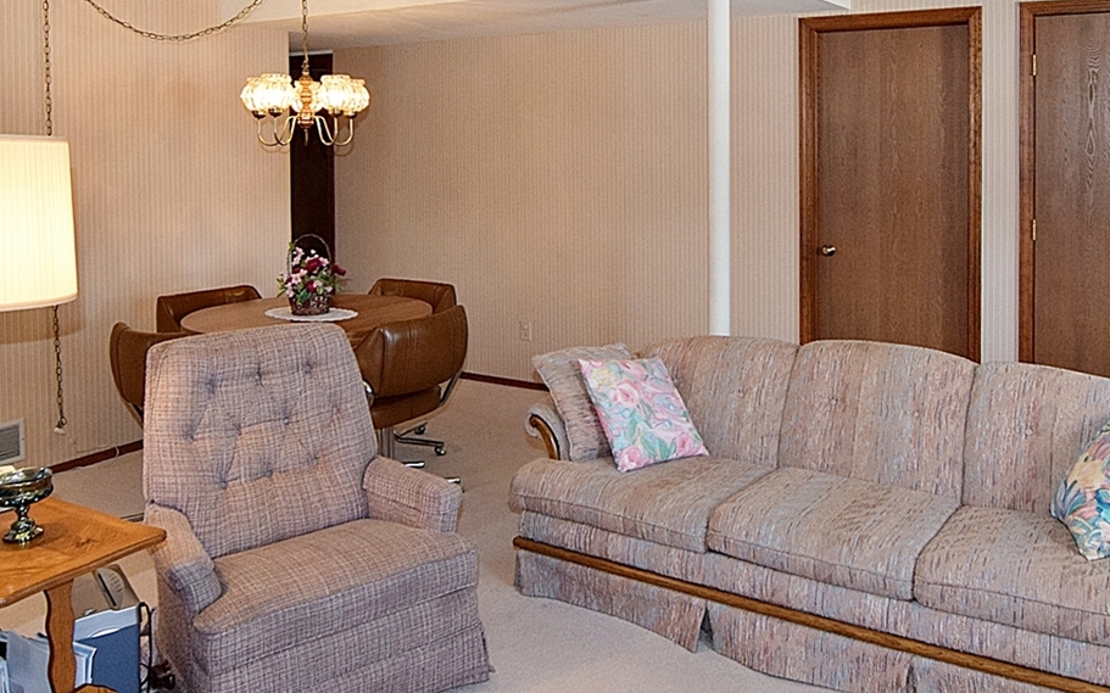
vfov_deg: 40.3
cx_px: 638
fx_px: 905
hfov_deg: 62.7
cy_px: 141
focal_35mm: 30
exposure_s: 1/125
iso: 800
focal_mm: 11
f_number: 5.6
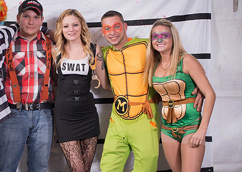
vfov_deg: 16.4
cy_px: 109
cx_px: 57
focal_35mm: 87
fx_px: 597
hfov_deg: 22.7
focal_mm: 50
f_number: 9
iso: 640
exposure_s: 1/125
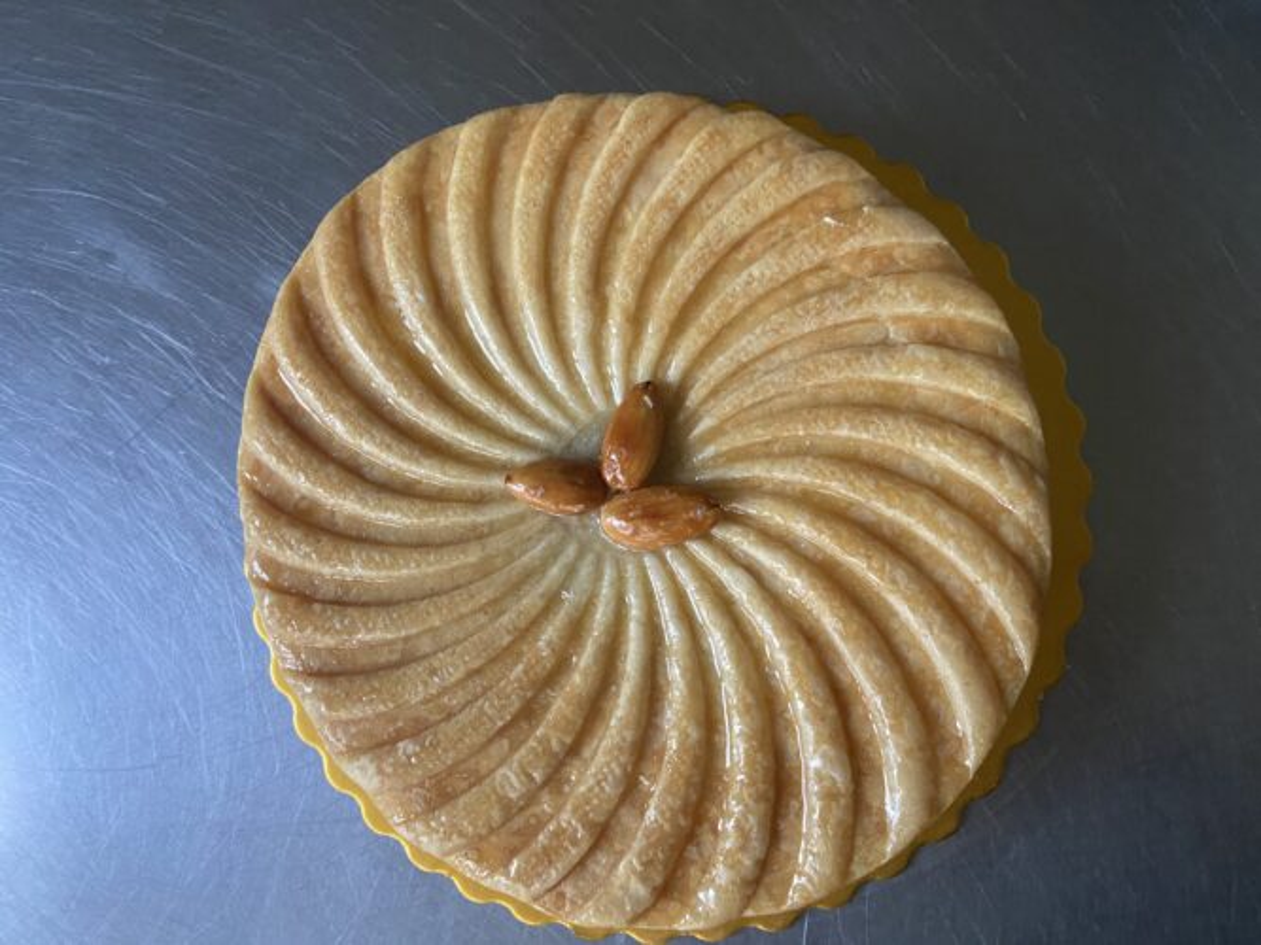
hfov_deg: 67.3
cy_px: 472
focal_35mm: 26
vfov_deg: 53.0
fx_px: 947
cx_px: 630
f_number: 1.8
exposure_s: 1/60
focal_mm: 4.25
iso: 400
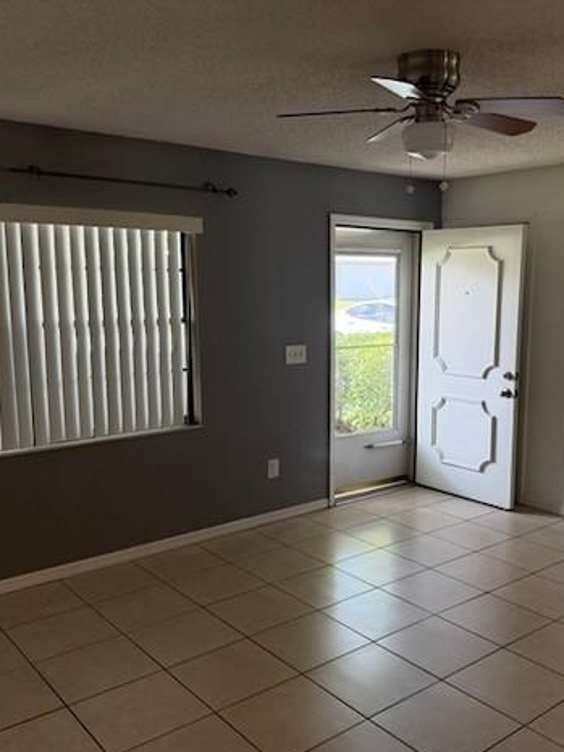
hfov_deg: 42.7
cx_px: 351
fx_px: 717
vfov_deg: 55.3
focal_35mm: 33
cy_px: 385
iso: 200
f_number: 1.78
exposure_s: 1/184
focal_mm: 6.76
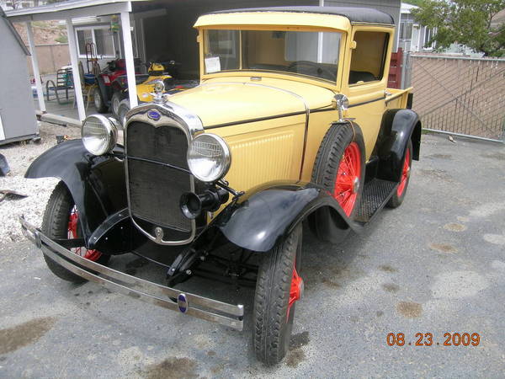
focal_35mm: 31
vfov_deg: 45.4
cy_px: 190
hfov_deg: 58.4
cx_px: 252
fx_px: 452
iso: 50
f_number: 6.5
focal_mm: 6.5
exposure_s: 1/885
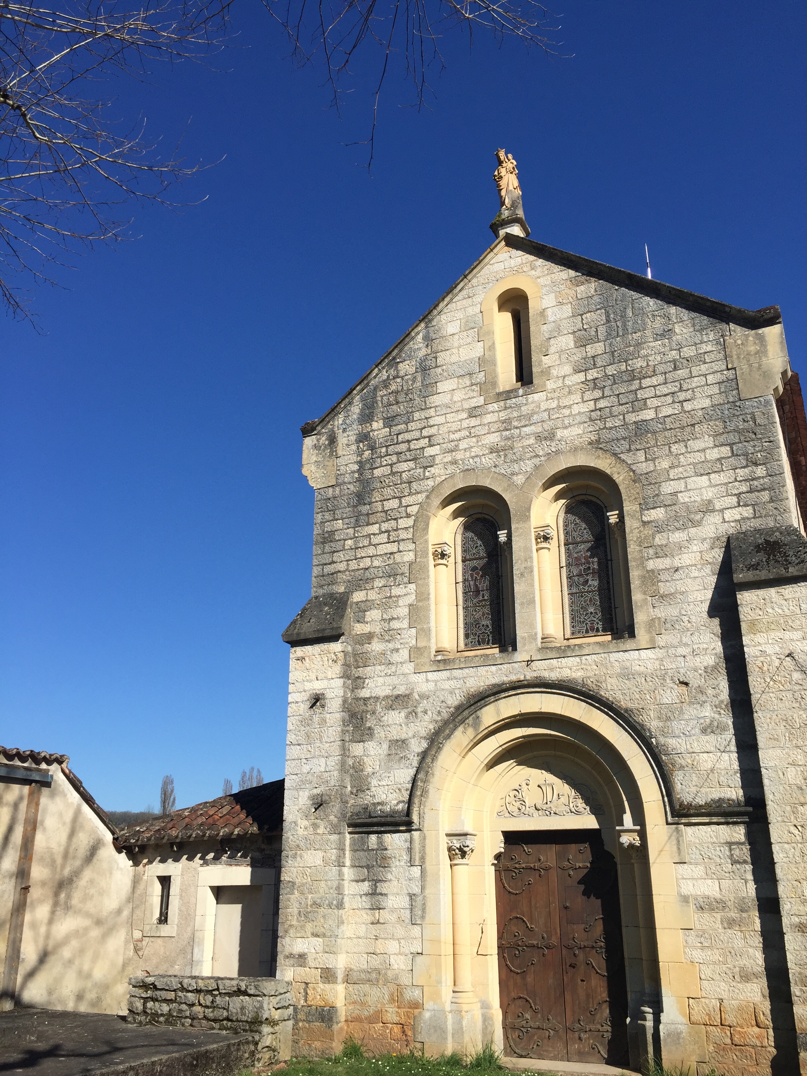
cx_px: 404
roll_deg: +0.3
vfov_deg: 61.7
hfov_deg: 48.2
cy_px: 538
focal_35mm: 29
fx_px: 901
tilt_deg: +21.3
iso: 32
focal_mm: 4.15
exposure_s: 1/2639
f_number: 2.2
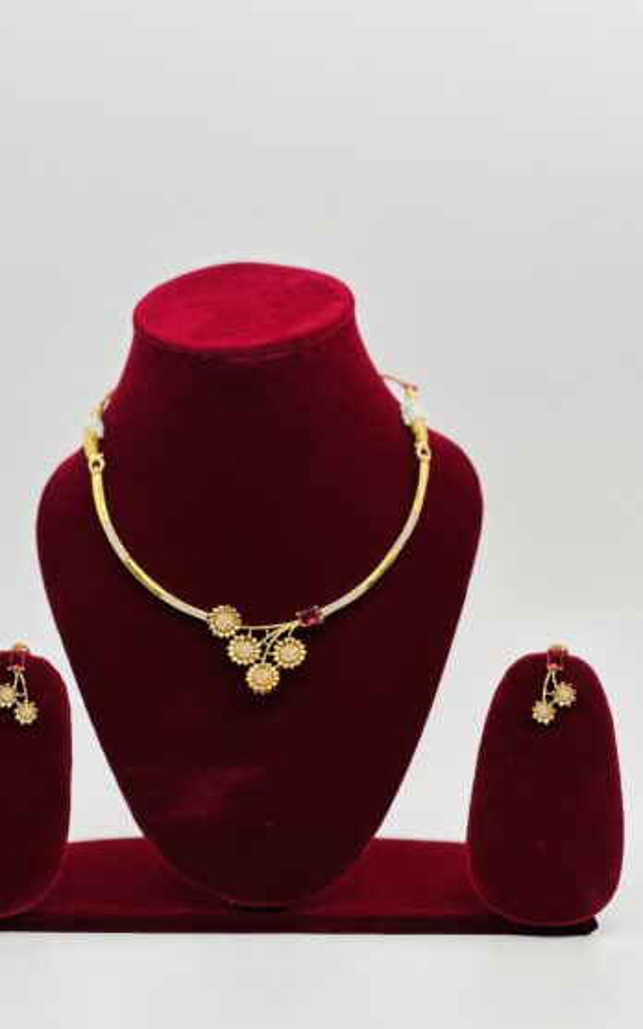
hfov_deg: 15.9
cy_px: 515
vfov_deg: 25.2
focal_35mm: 82
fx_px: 2300
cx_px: 285
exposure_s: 1/100
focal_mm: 9
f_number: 2.8
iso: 80
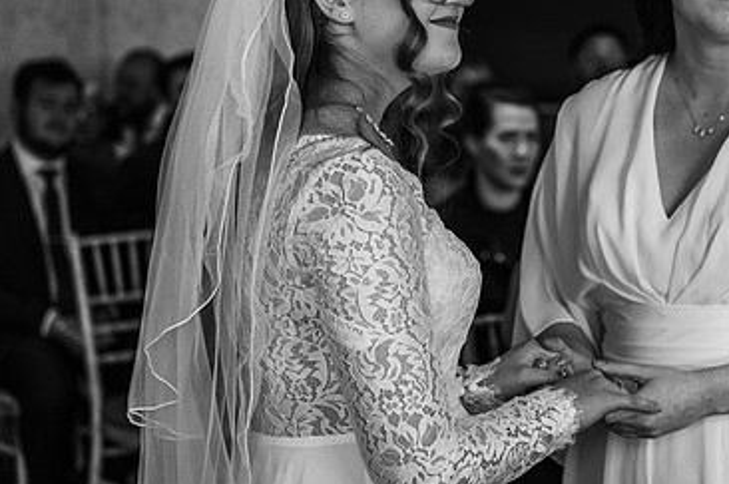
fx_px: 2245
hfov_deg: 18.3
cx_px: 562
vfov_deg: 12.3
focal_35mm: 111
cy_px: 143
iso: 560
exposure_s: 1/200
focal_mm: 70
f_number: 4
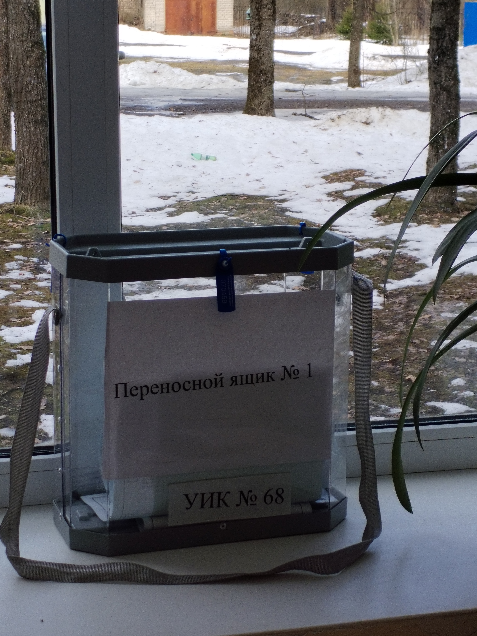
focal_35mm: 88
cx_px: 238
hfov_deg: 16.8
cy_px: 318
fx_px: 1617
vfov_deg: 22.3
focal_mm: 4.75
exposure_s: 1/393
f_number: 1.8
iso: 100
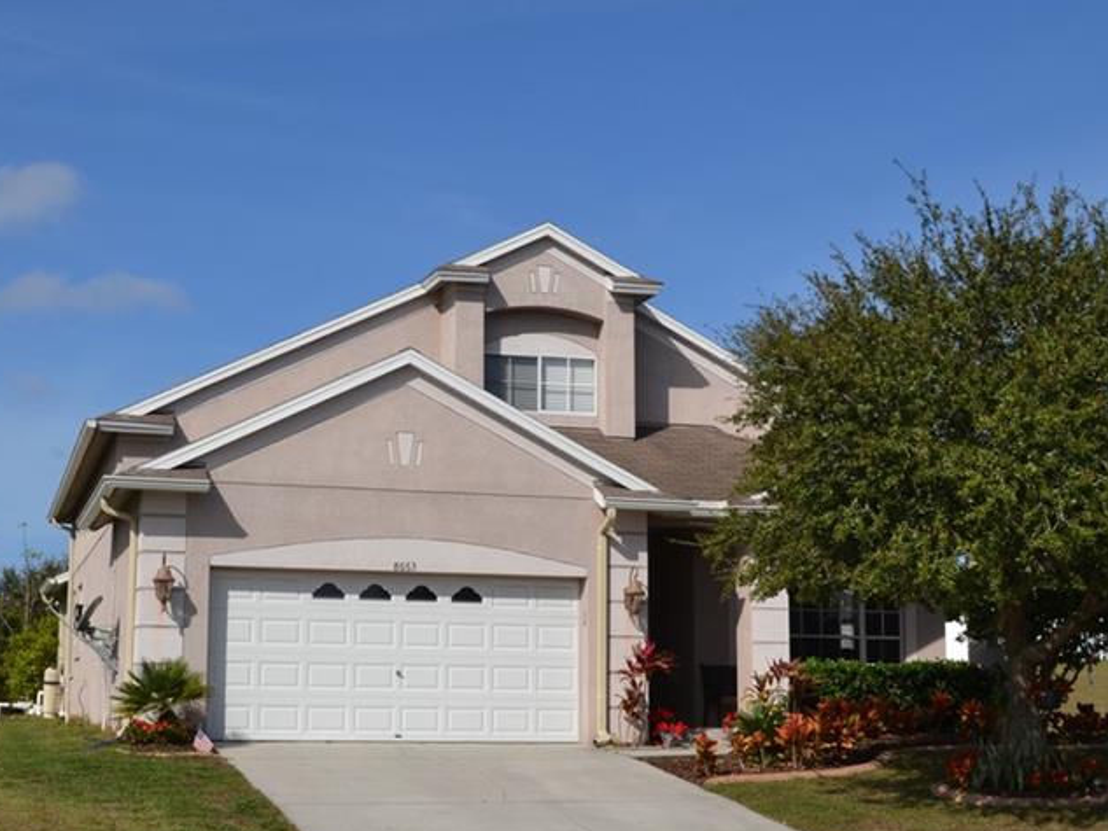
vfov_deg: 26.1
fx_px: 1793
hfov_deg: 34.3
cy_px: 469
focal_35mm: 56
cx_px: 480
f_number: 10
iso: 100
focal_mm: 24
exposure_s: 1/200
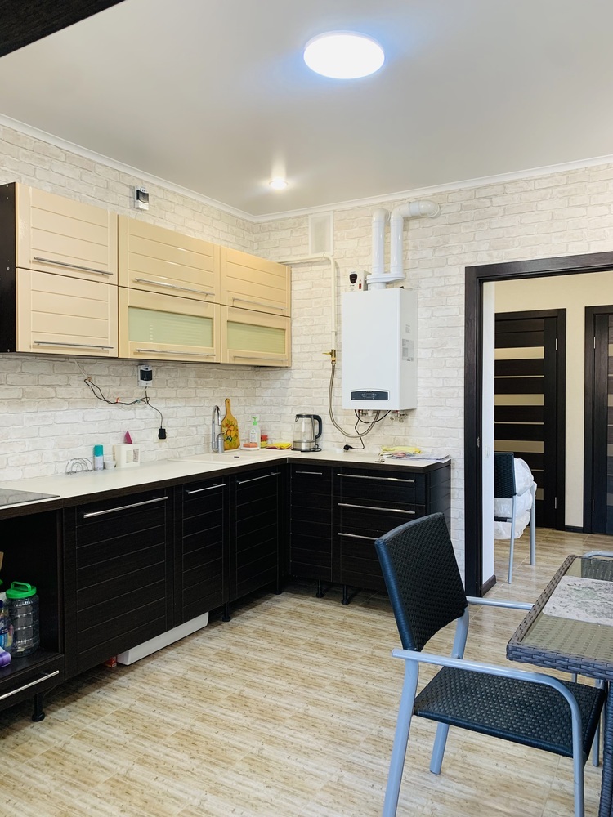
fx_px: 614
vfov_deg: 67.3
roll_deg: +0.4
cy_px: 408
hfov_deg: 53.1
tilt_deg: -1.7
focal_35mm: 26
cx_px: 306
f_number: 1.8
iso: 80
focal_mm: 4.25
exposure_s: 1/50
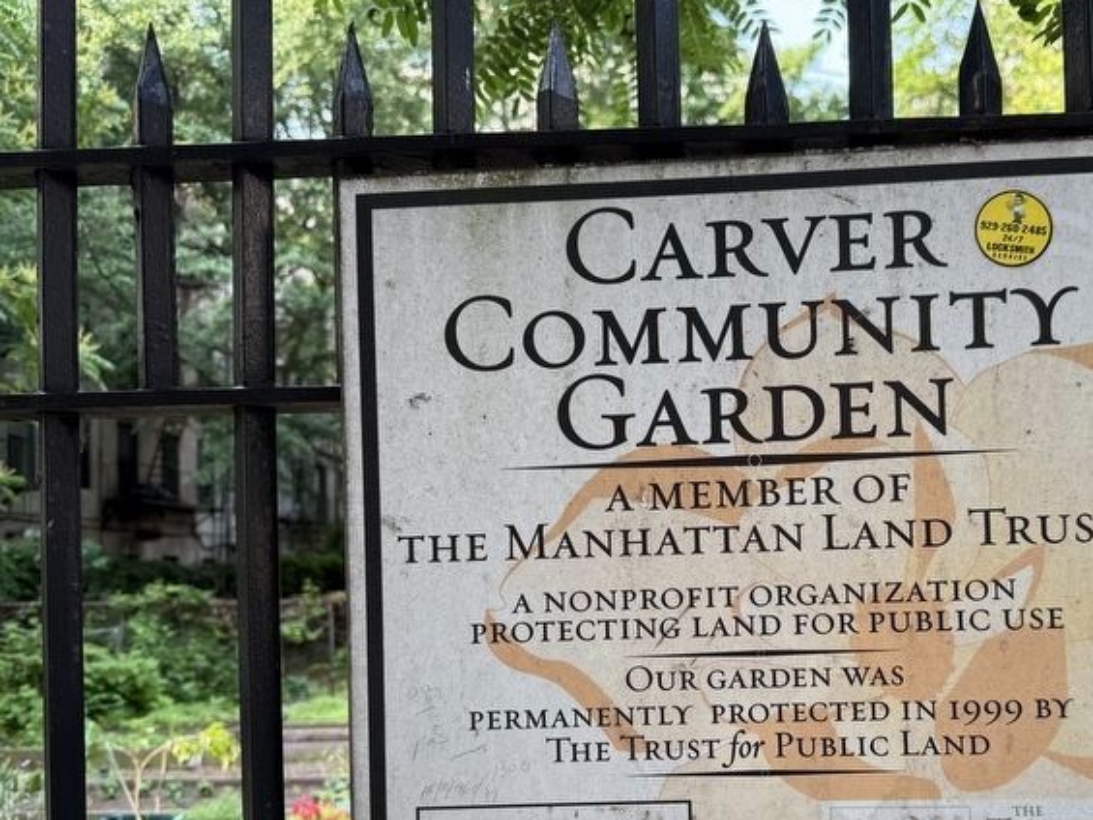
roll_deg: +0.4
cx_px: 727
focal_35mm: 34
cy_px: 538
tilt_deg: +1.1
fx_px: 1074
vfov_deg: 41.3
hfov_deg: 52.9
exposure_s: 1/169
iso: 64
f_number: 1.78
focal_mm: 6.76
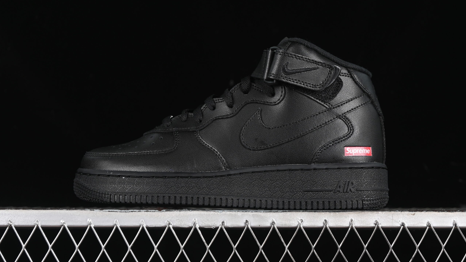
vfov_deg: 15.3
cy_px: 113
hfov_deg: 26.9
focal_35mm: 79
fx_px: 976
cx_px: 234
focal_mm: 50
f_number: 6.3
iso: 160
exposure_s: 1/50
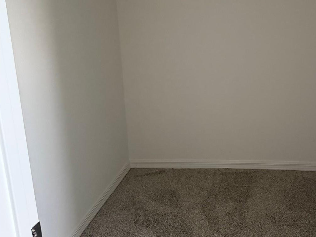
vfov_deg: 37.2
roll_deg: +0.0
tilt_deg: -11.3
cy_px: 75
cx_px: 246
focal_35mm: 38
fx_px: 347
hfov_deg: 46.7
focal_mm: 6.76
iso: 800
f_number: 1.78
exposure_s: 1/60
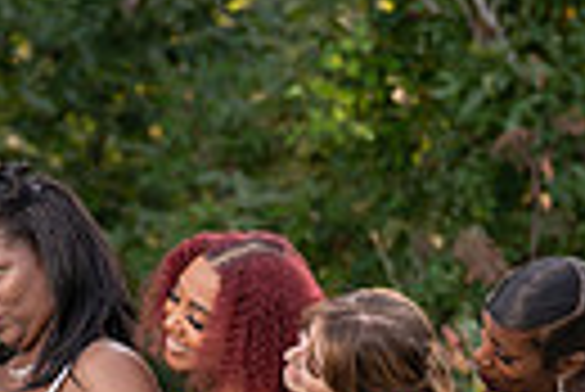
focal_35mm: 703
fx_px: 11436
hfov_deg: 2.9
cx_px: 57
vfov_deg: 2.0
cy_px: 681
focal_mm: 146
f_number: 4
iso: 160
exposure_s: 1/200
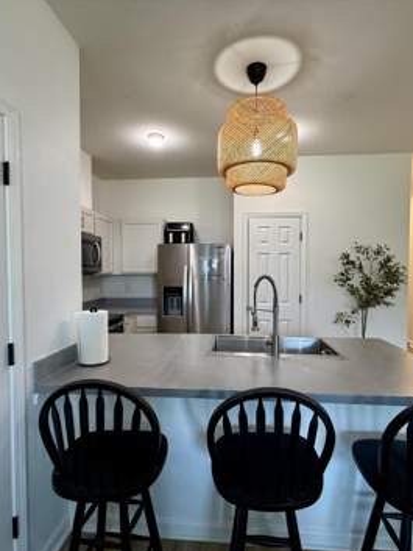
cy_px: 279
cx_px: 212
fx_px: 302
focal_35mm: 19
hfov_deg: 68.7
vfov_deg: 84.6
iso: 200
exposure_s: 1/60
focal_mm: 2.22
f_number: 2.2
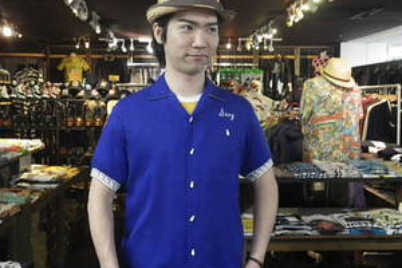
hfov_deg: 38.9
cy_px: 137
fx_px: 569
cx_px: 184
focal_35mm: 51
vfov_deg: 26.5
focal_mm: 7.5
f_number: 4.2
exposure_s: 1/40
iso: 800
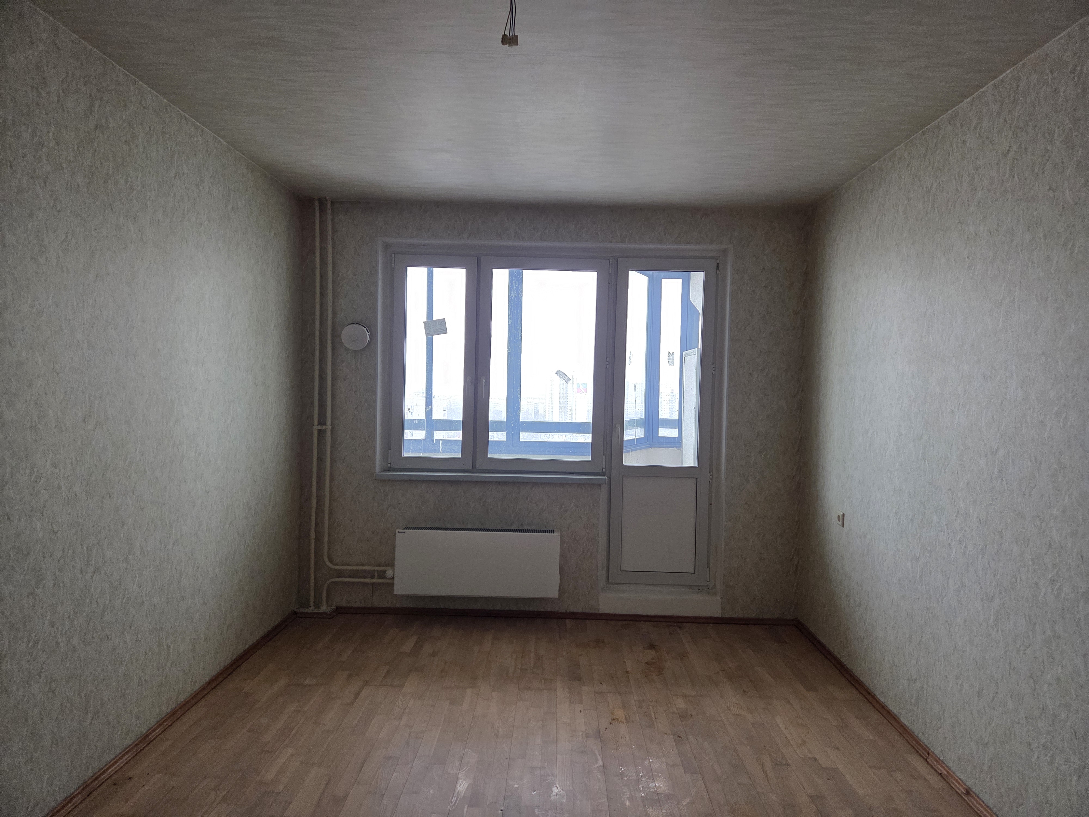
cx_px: 544
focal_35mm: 23
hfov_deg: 73.9
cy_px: 408
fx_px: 724
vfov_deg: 58.9
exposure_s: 1/100
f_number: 1.8
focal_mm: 5.4
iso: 400
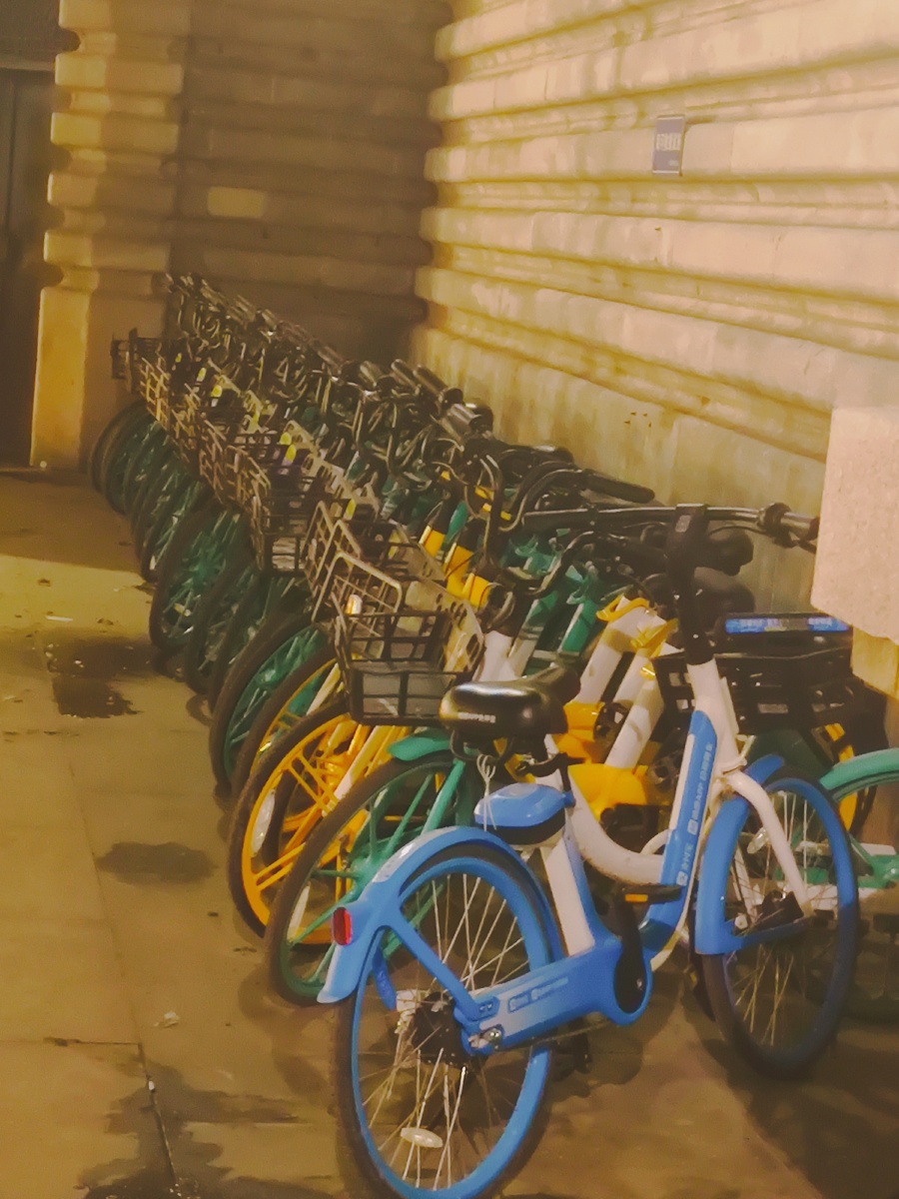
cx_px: 450
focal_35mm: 76
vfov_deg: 25.7
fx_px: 2632
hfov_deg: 19.4
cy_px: 600
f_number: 1.75
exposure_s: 1/17
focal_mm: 4.77
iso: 4159
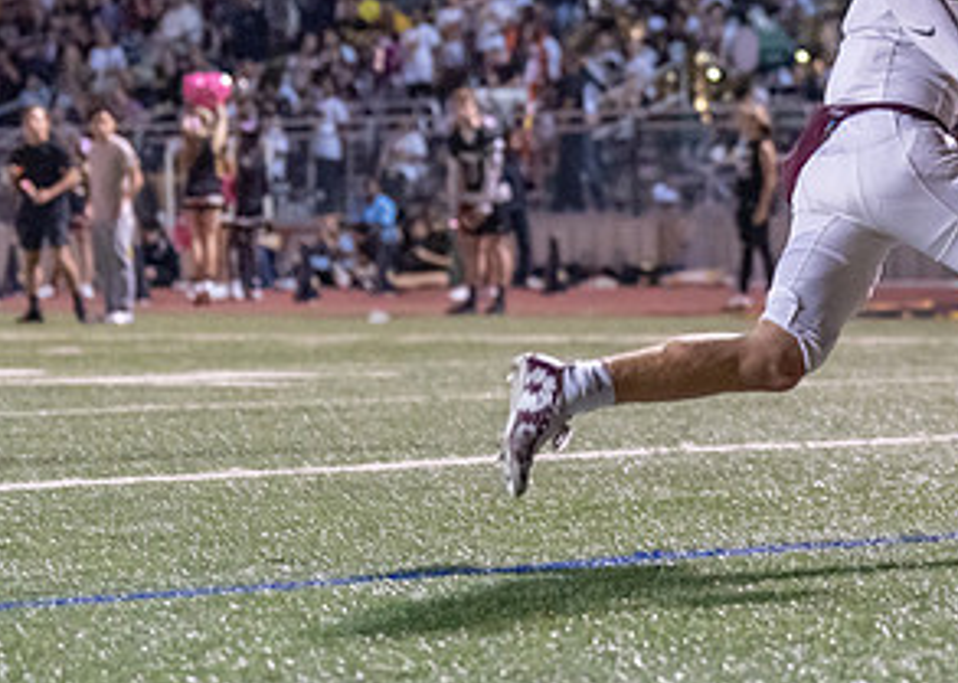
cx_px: 832
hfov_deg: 9.9
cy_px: 131
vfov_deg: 7.1
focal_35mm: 202
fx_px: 5493
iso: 3200
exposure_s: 1/800
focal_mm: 78
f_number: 2.8
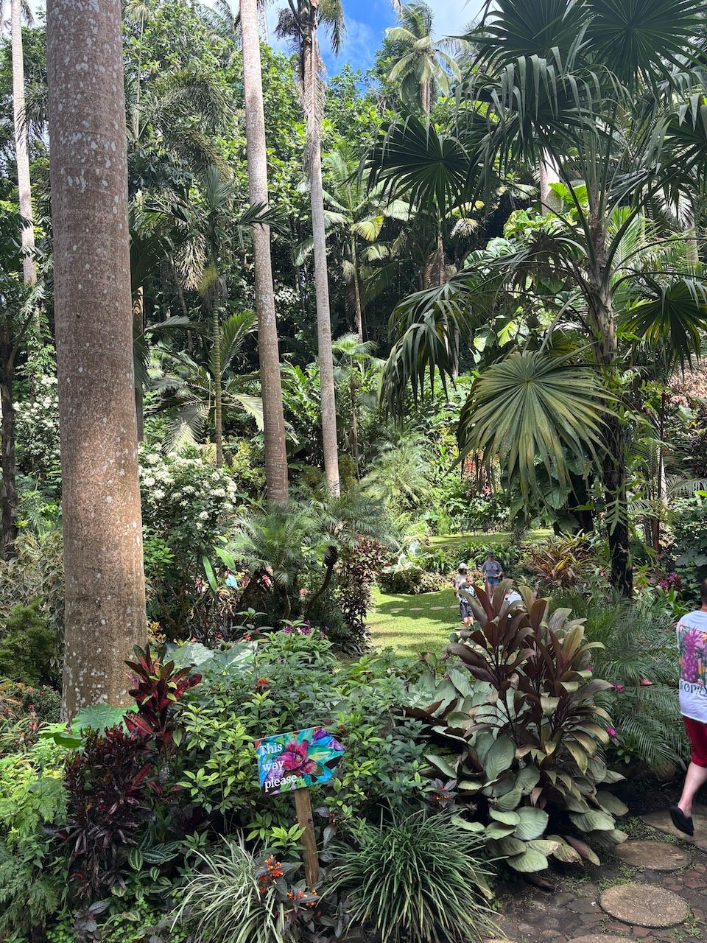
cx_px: 354
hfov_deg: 53.1
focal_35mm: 26
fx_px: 708
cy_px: 472
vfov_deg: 67.3
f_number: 1.6
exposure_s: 1/366
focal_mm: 5.96
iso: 50
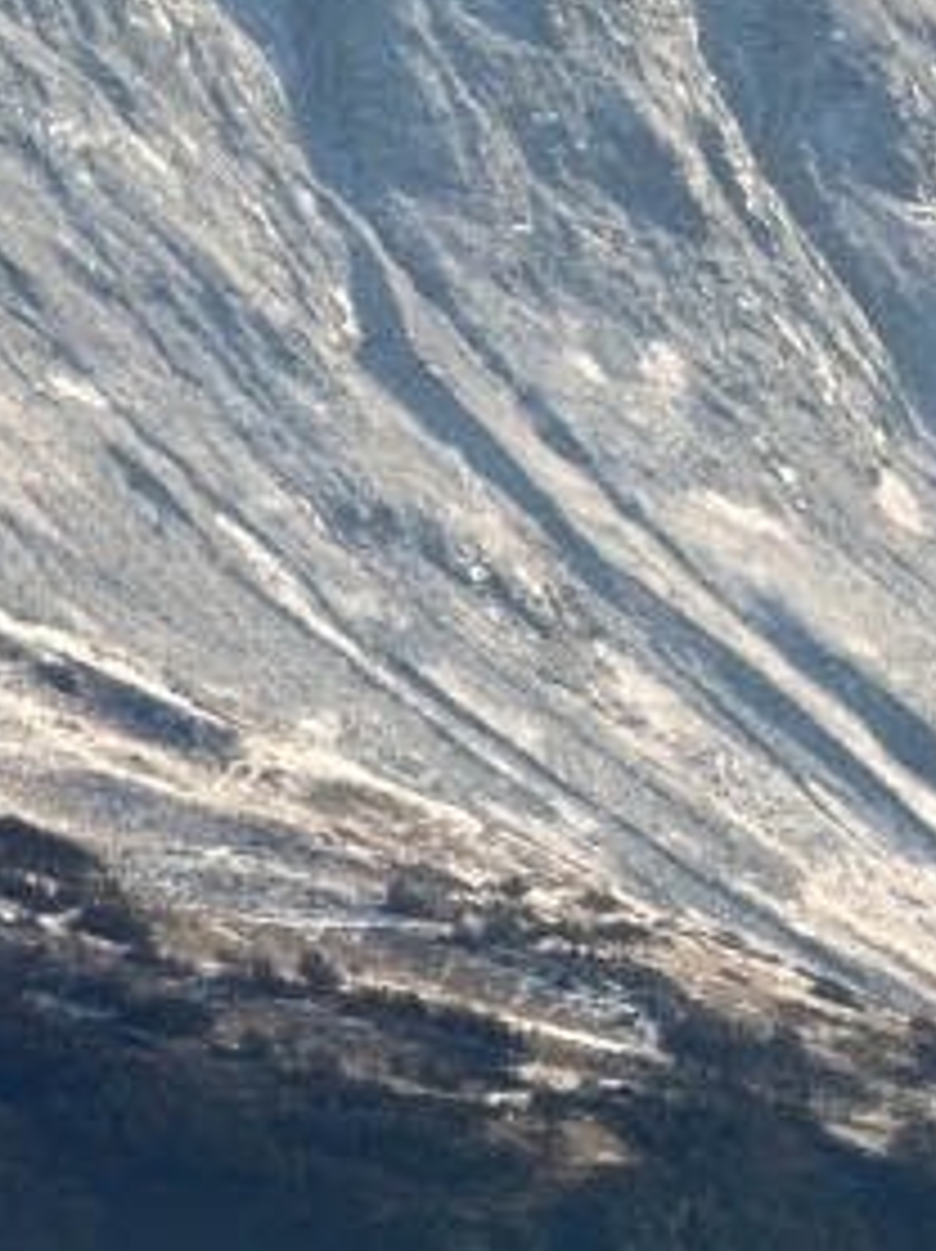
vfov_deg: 1.5
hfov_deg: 1.1
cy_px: 574
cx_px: 1894
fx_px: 48024
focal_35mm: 1330
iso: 100
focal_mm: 250
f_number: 11
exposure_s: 1/320
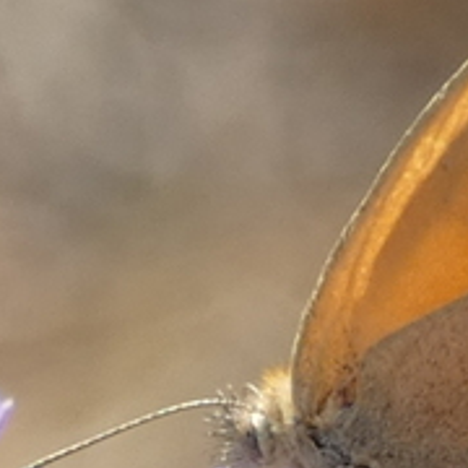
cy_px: 463
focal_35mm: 567
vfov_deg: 3.1
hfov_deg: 3.1
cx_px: 462
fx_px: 8673
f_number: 5.3
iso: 80
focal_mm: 24.2
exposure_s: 1/100
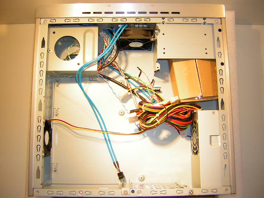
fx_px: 275
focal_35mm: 36
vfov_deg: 39.7
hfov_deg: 51.4
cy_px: 99
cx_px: 132
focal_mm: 4.7
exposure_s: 1/30
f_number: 2.6
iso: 50
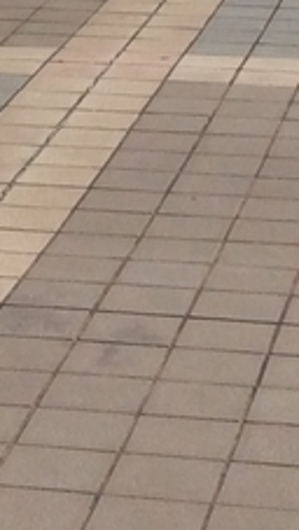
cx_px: 96
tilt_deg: -0.9
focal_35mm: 184
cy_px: -476
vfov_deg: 10.8
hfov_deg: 6.6
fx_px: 2589
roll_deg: -1.3
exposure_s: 1/1431
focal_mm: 3.3
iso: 32
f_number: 2.4
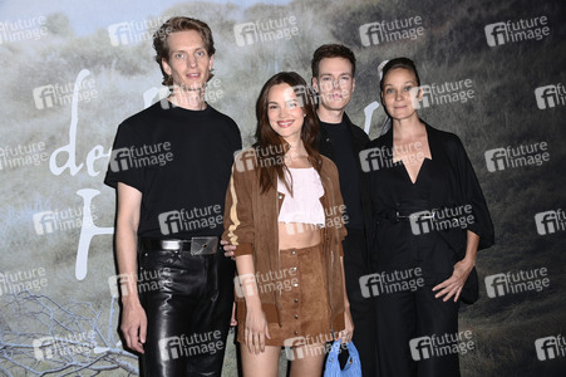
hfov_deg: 43.6
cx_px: 283
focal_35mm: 45
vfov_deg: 29.8
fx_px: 707
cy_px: 188
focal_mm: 45
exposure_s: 1/250
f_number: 5.6
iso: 640
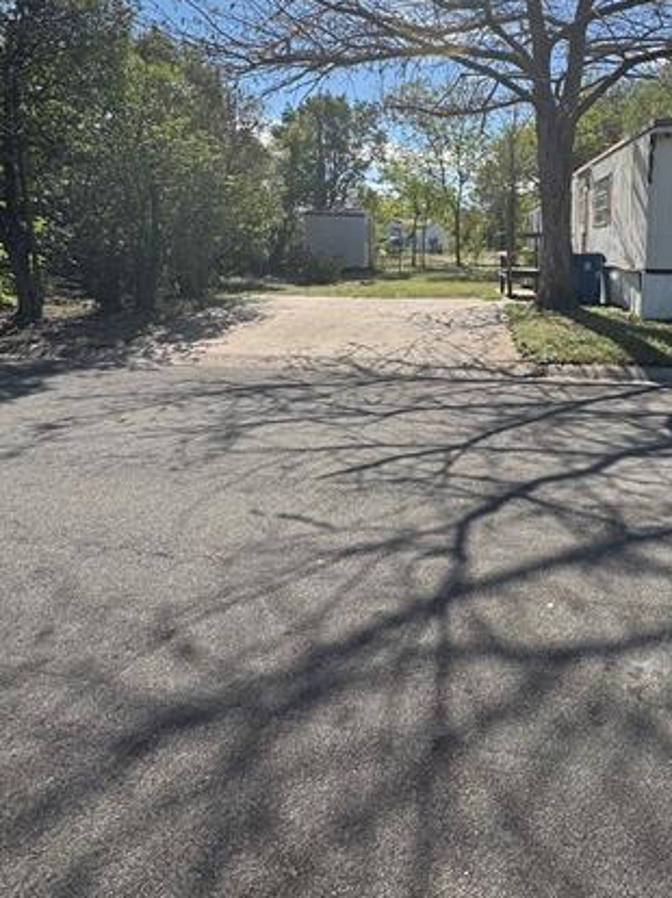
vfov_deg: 65.3
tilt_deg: -4.2
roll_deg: -0.9
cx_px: 520
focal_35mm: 26
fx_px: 674
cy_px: 291
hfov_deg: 50.4
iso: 50
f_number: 2.2
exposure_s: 1/1709
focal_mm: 2.22
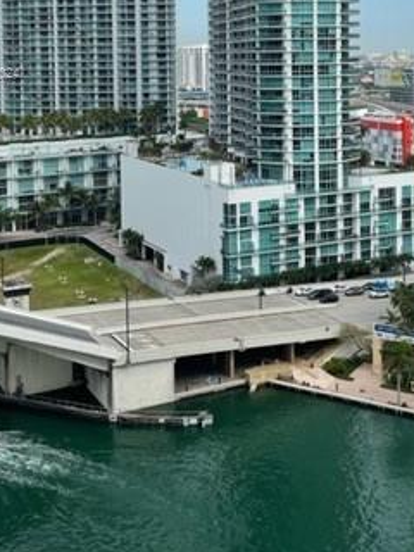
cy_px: 74
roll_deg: +1.7
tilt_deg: -2.5
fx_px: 829
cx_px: 236
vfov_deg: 35.1
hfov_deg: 28.0
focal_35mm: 52
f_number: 1.6
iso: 32
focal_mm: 5.1
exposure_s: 1/4202
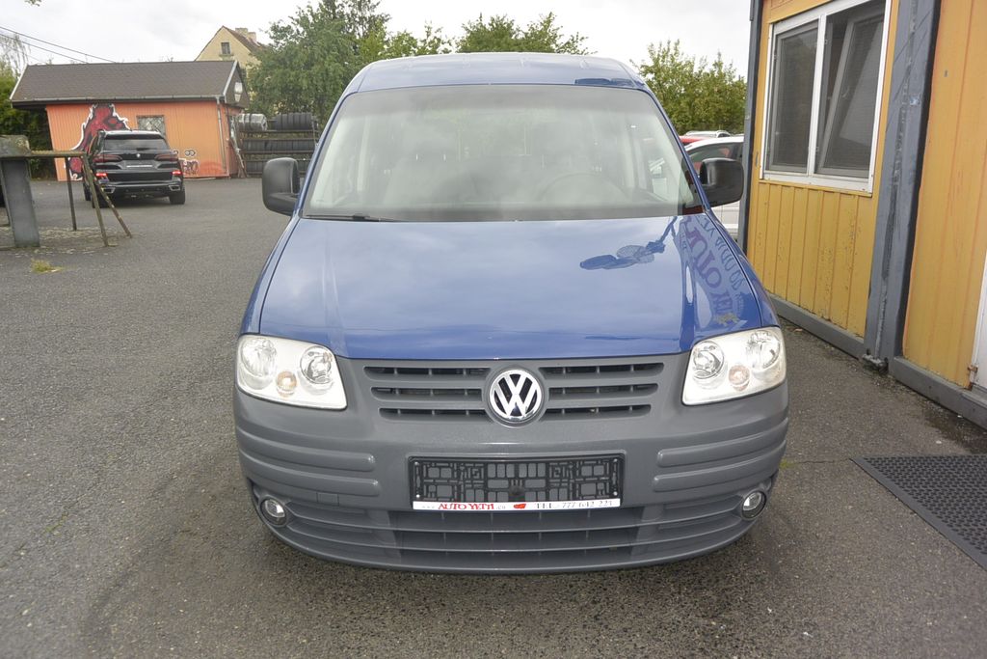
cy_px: 330
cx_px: 494
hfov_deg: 67.4
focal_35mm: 27
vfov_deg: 47.9
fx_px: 740
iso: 160
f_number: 4
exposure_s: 1/250
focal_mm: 10
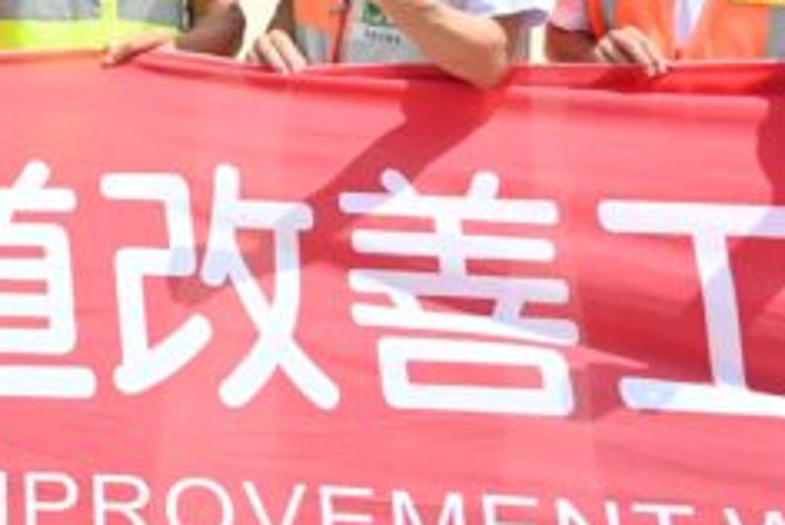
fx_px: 2271
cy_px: -191
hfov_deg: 17.5
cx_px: -416
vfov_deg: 12.7
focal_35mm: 104
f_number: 4
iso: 64
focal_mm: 24
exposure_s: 1/500
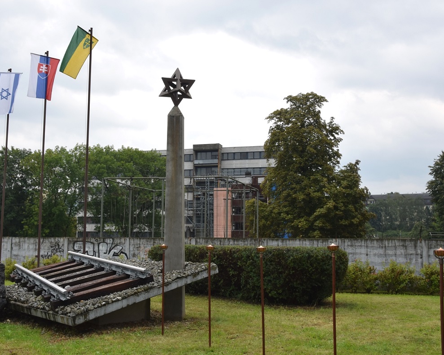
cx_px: 198
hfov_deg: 44.7
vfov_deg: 36.5
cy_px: 178
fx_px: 539
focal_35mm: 41
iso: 200
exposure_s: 1/40
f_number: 16
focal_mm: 24
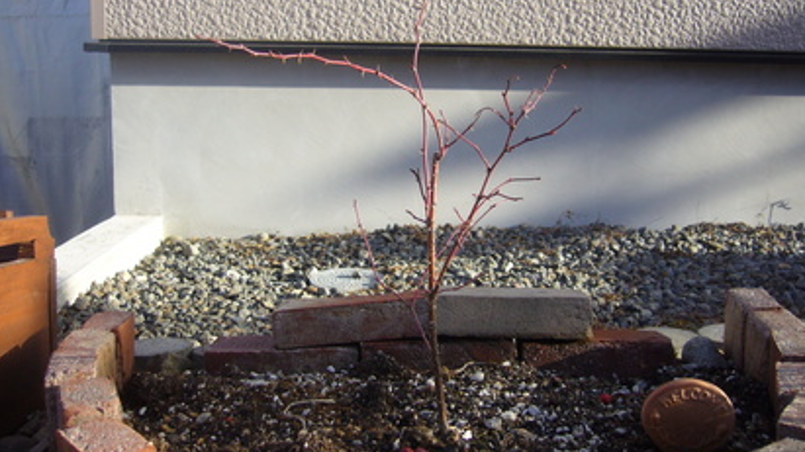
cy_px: 173
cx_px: 403
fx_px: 832
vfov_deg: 30.3
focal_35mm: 39
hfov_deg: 51.6
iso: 80
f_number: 2.8
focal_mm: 5.8
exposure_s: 1/320
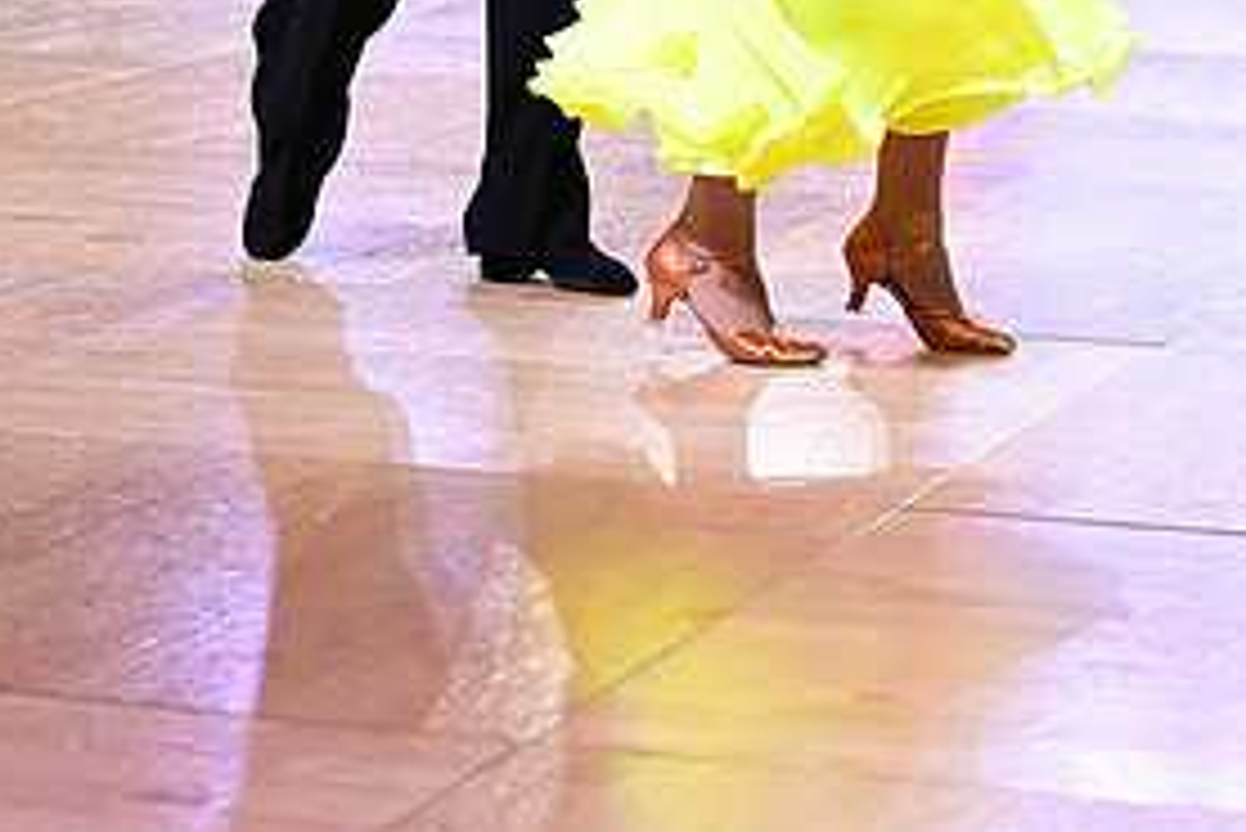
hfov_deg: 12.7
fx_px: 5575
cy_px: -463
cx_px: 702
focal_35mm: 161
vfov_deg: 8.3
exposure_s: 1/640
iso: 2000
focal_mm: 77
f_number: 2.8
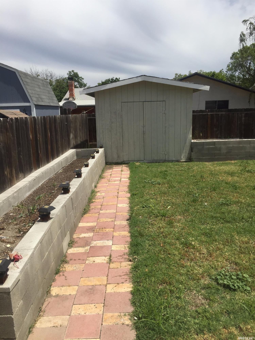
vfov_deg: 61.7
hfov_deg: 48.2
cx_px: 128
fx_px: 285
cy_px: 170
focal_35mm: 29
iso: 32
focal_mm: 4.15
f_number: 2.2
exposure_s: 1/3597
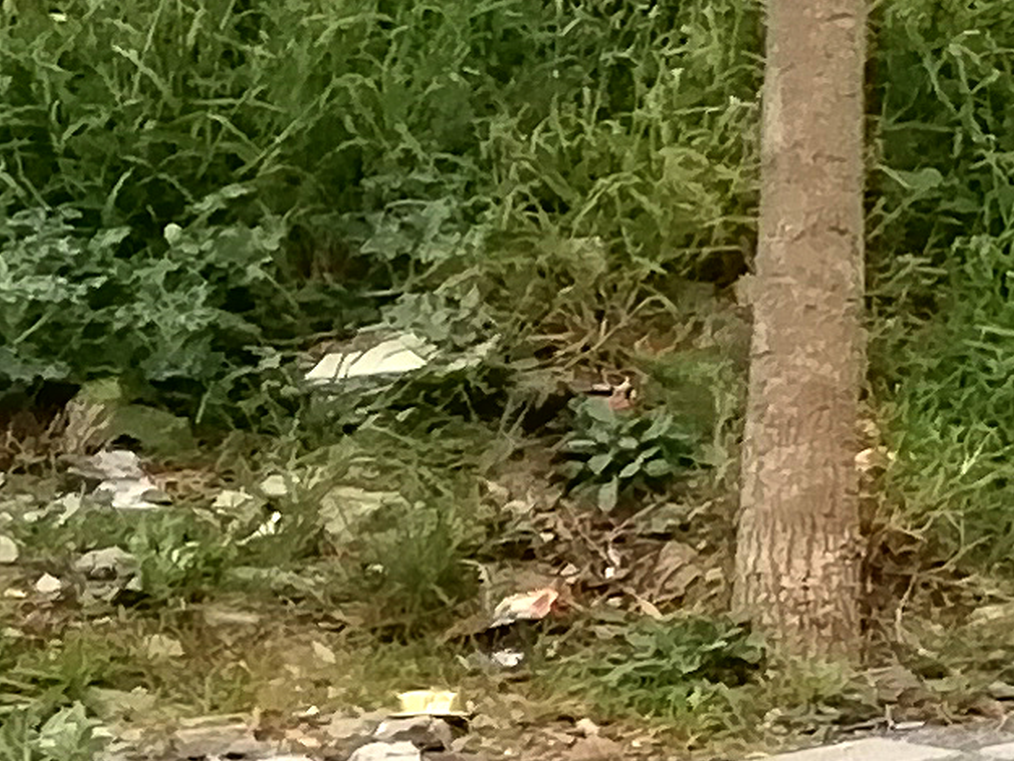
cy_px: 401
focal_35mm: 173
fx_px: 5069
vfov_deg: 8.6
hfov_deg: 9.4
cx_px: 2841
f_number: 2.2
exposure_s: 1/589
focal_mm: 3.21
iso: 50
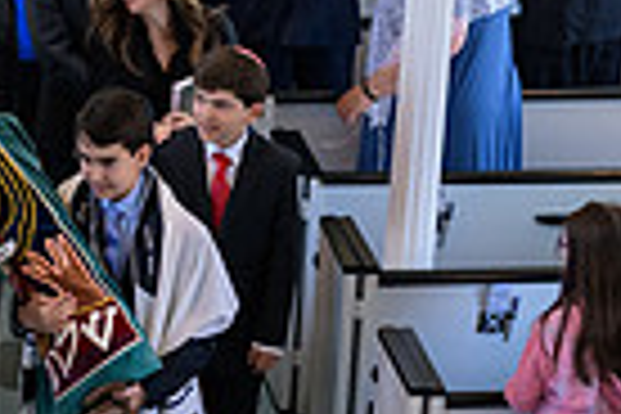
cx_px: 135
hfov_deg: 11.6
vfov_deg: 7.8
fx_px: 3053
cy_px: 268
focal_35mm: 177
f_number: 3.2
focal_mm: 42
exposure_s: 1/200
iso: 1000
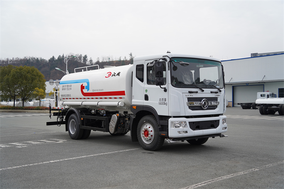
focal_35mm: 35
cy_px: 94
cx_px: 142
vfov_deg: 37.8
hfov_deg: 54.4
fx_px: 276
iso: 125
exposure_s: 1/800
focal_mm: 35
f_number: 3.2
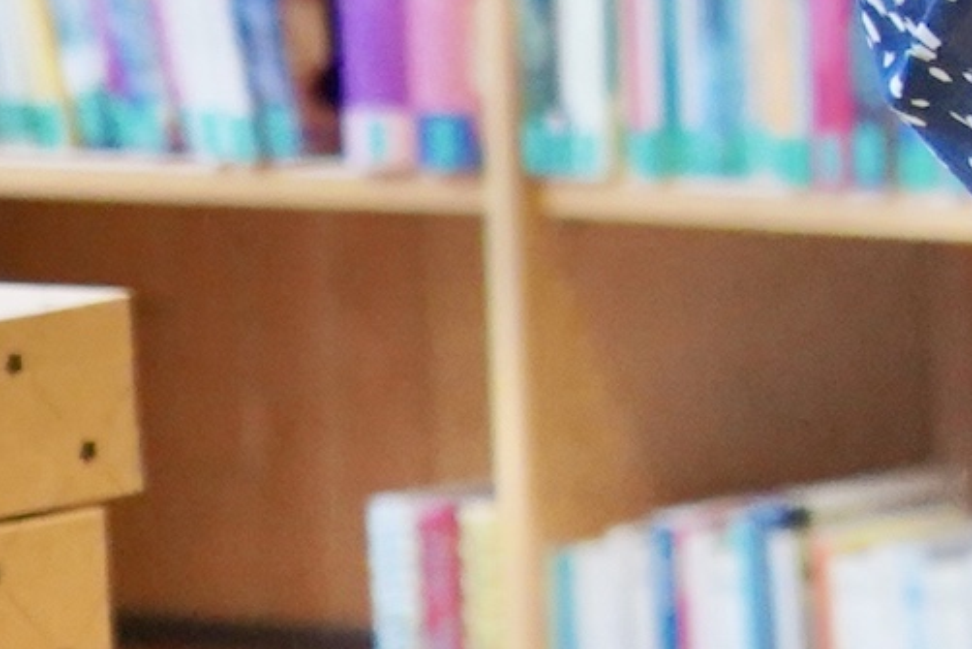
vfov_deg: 2.9
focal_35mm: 478
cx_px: 2695
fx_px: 12909
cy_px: -374
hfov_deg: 4.2
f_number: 5
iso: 4000
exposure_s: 1/160
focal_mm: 61
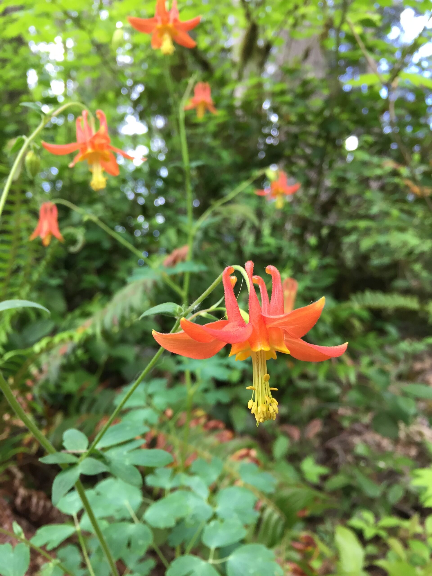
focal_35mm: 29
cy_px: 288
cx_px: 216
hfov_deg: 48.2
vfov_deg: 61.7
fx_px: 483
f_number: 2.2
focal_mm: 4.15
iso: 32
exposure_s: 1/40
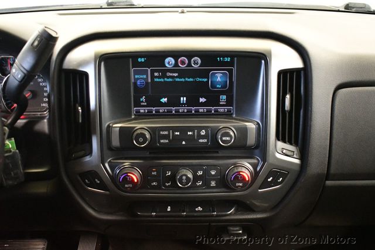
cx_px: 188
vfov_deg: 31.2
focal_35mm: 43
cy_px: 125
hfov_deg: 45.5
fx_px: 448
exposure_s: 1/60
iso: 10000
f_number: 4.2
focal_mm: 29
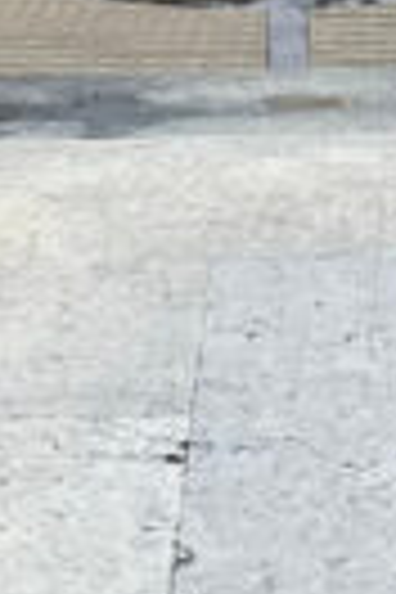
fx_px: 3184
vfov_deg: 9.6
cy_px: -774
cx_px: 423
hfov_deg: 7.1
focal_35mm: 193
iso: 80
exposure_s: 1/1256
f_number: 1.78
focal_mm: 6.86
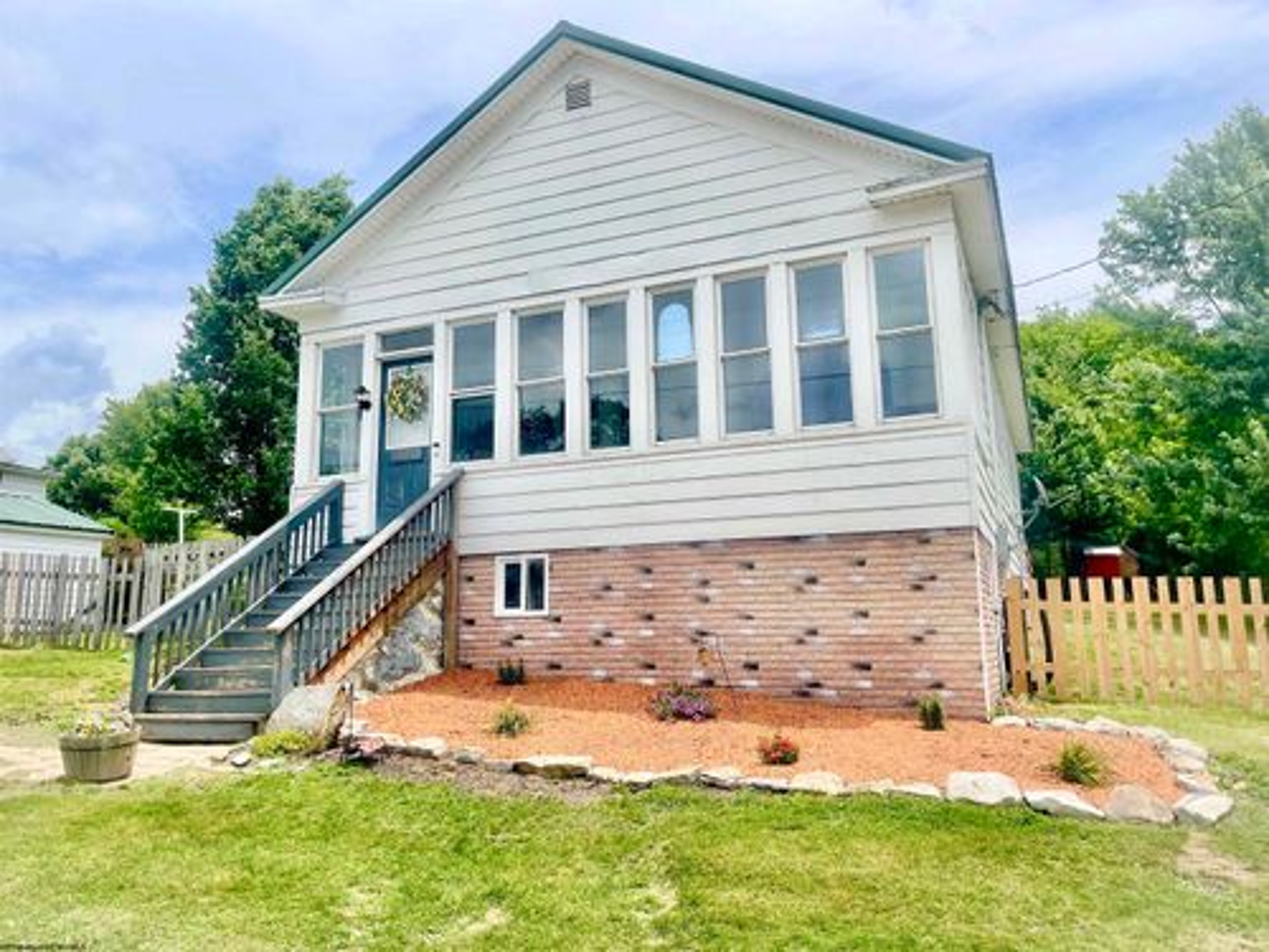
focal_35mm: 25
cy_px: 476
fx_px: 916
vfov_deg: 54.9
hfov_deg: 69.4
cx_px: 634
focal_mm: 5.1
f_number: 1.6
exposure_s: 1/4300
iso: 32
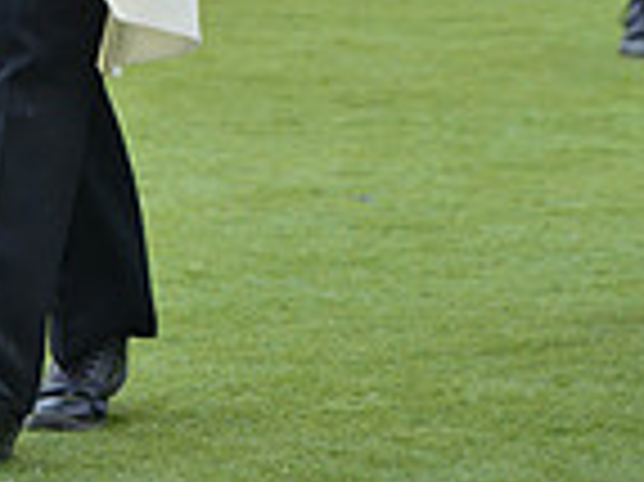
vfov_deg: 2.8
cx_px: 101
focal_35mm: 529
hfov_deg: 3.7
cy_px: -527
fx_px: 9833
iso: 400
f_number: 5.6
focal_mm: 175
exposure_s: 1/400
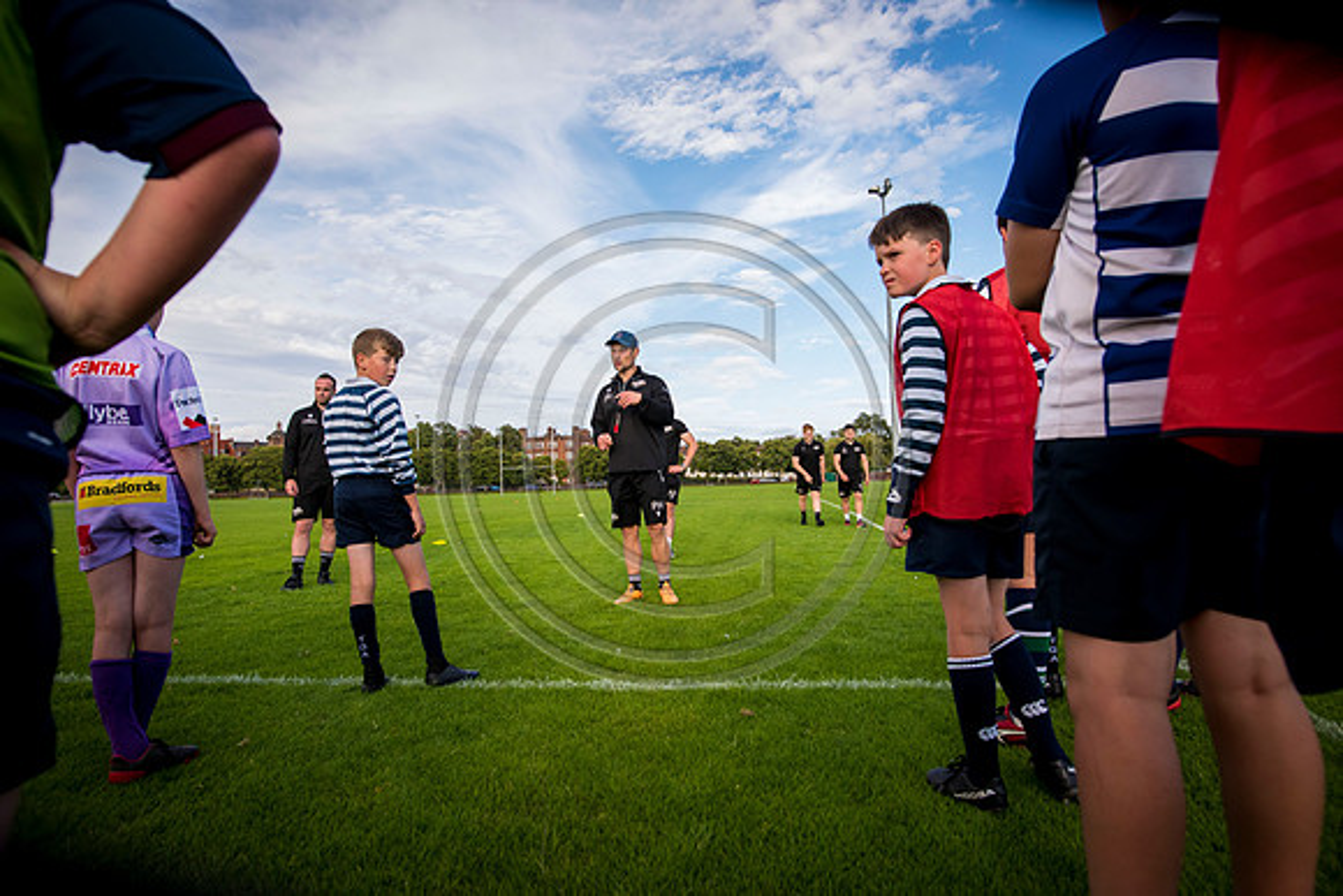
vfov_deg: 62.0
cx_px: 672
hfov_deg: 84.0
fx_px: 746
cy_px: 448
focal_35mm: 20
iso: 800
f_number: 4.5
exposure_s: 1/1600
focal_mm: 20
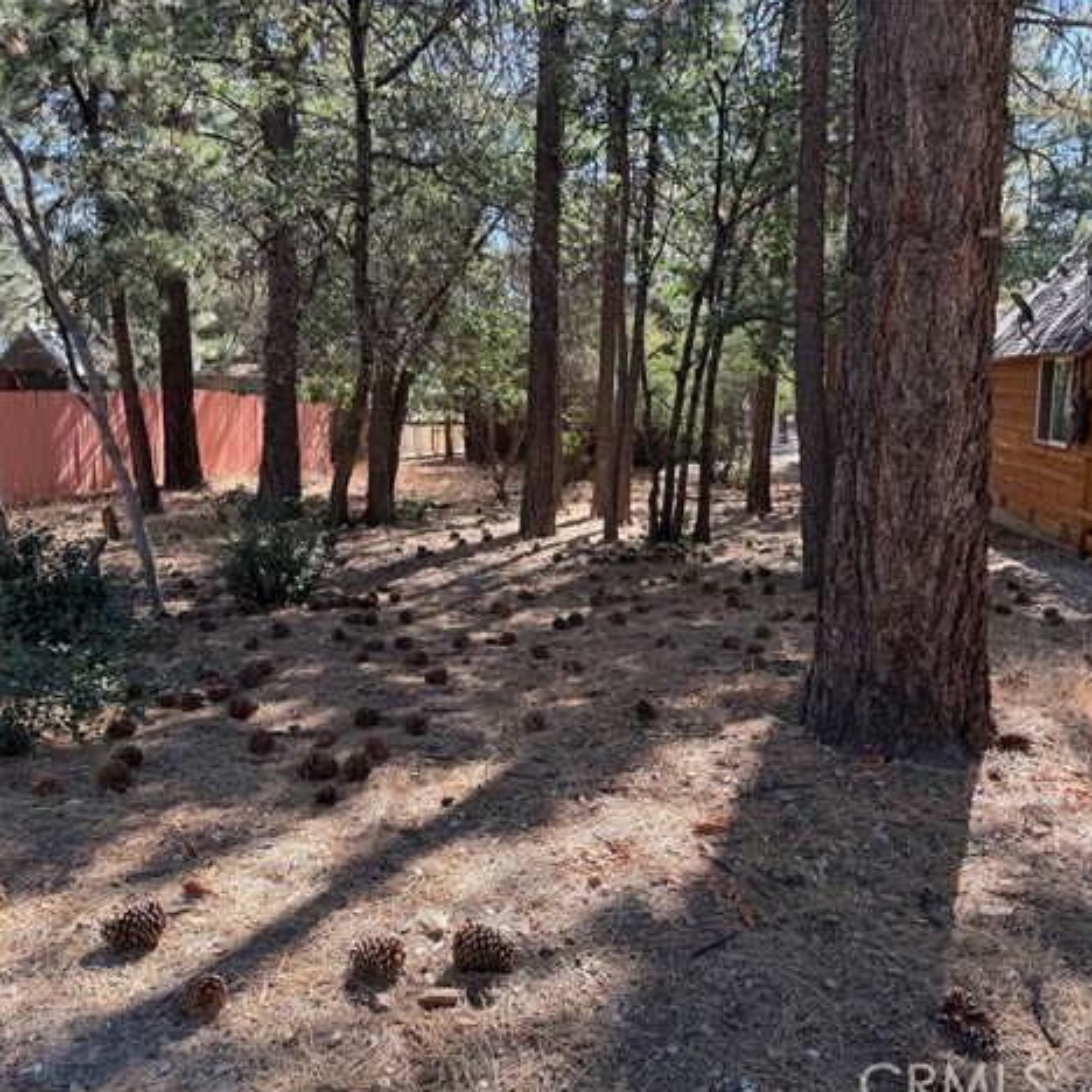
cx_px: 593
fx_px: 1035
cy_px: 558
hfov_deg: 55.6
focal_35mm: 29
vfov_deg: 55.6
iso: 80
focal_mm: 6.76
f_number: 1.78
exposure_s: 1/407
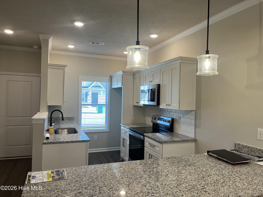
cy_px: 98
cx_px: 132
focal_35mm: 26
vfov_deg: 53.1
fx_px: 198
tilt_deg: +0.2
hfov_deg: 67.3
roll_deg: -0.8
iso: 80
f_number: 1.6
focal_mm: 5.1
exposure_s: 1/120
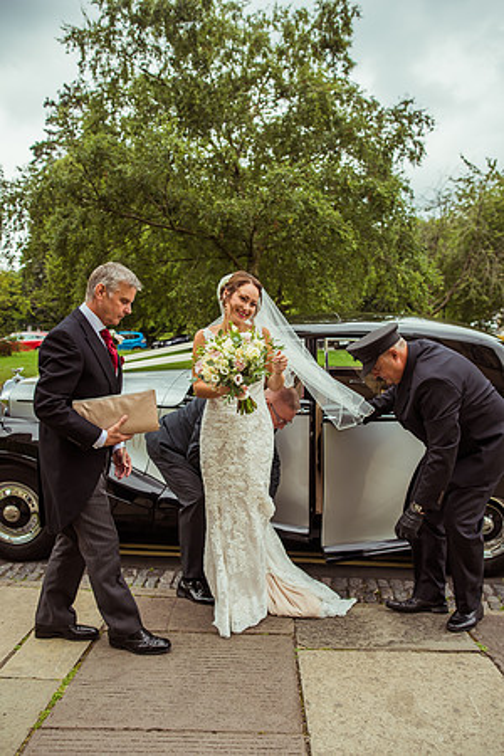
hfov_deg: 47.9
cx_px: 252
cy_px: 378
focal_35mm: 27
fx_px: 567
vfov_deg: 67.4
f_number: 3.5
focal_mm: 27
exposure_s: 1/1250
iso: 160
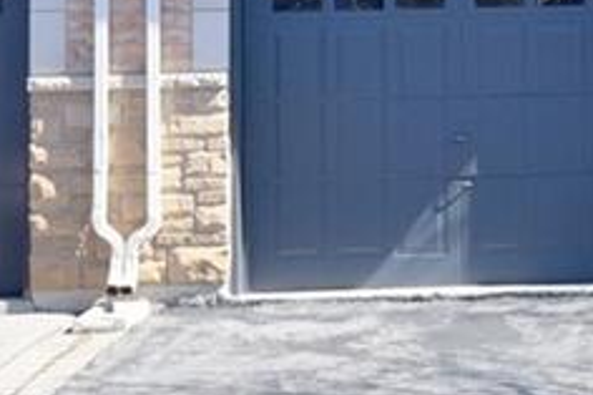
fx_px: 2140
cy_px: -308
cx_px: 719
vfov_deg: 10.0
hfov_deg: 15.2
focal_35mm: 130
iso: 320
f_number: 10
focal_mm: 30
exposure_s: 1/400
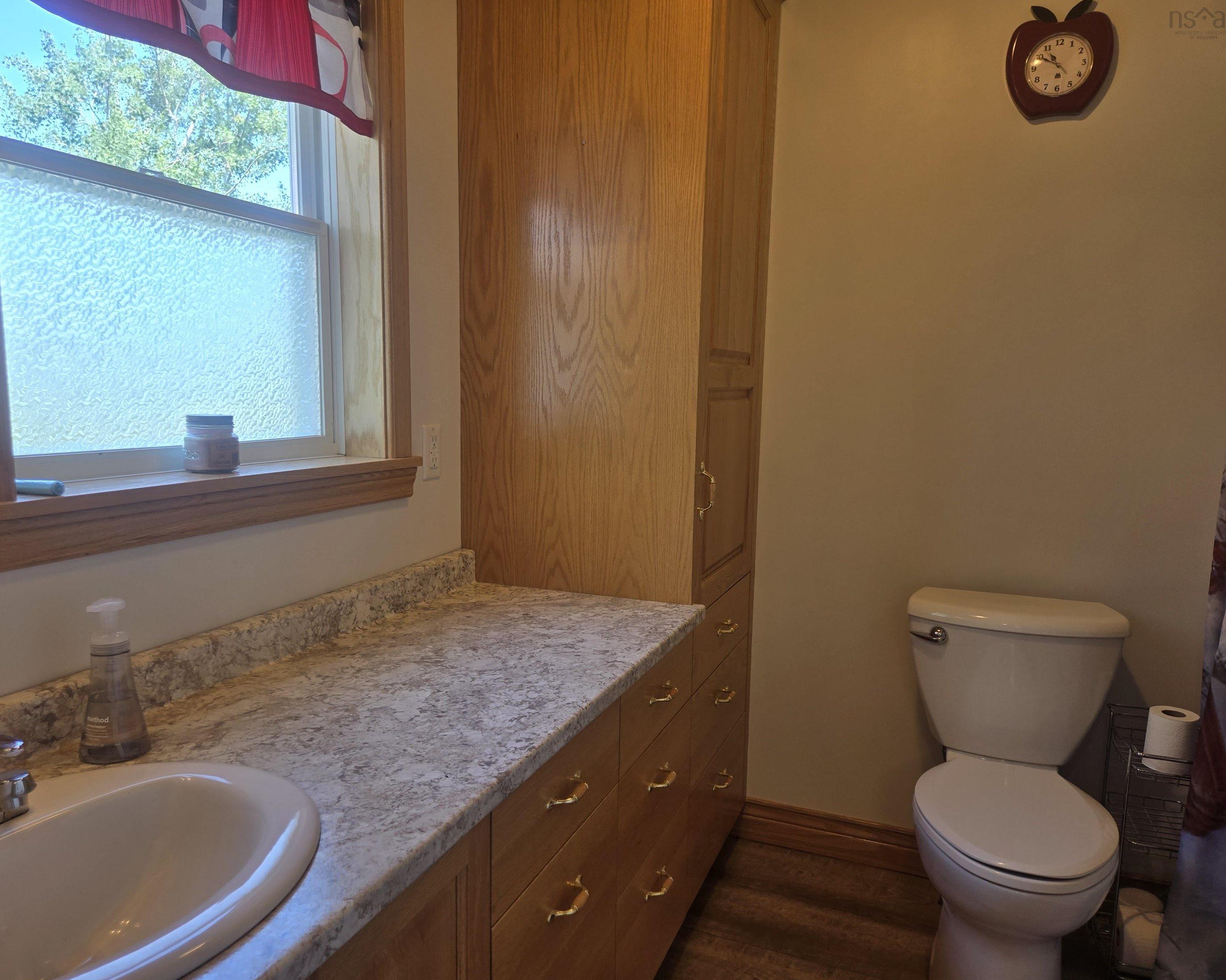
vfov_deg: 56.8
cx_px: 563
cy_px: 507
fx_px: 907
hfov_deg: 68.0
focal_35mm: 25
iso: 32
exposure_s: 1/120
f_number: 1.8
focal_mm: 5.4
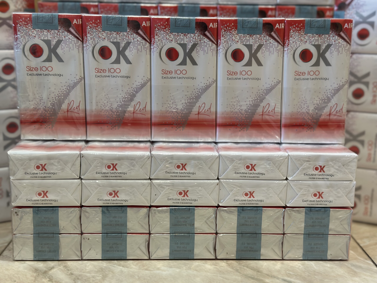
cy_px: 142
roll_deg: -0.9
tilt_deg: -12.1
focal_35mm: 48
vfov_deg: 30.3
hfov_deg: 39.7
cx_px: 188
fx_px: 523
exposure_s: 1/60
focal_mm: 6.86
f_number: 1.78
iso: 200
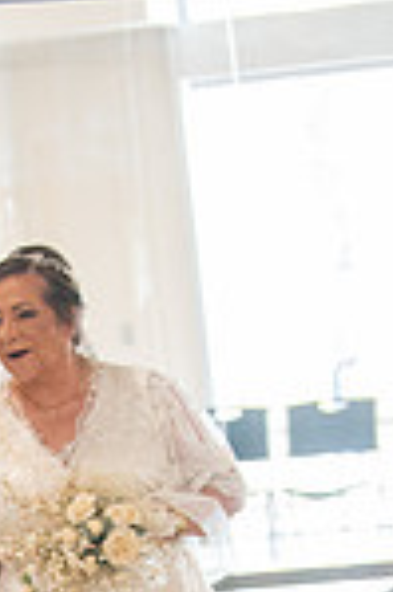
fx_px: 3479
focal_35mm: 212
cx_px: -60
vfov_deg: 9.5
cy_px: 826
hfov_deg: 6.4
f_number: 2.8
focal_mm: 70
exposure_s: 1/160
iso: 1600
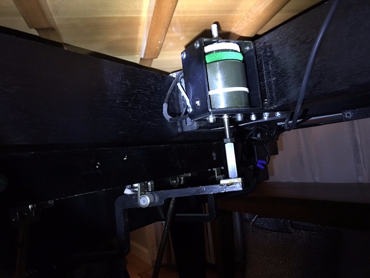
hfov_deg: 61.7
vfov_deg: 48.2
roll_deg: +6.3
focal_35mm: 29
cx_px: 185
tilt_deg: +4.7
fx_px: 310
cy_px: 139
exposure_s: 1/4
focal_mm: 4.15
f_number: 2.2
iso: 160
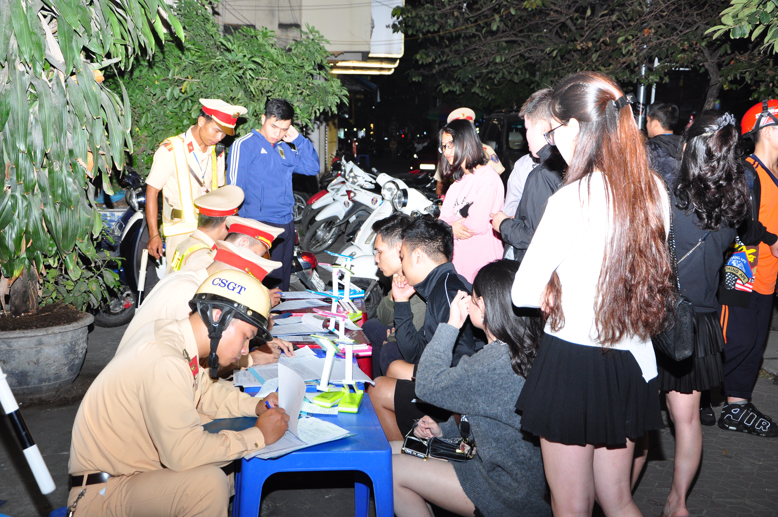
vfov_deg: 28.0
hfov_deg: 41.2
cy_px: 258
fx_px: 1036
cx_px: 389
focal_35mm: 48
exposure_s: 1/200
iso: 640
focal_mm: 32
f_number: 5
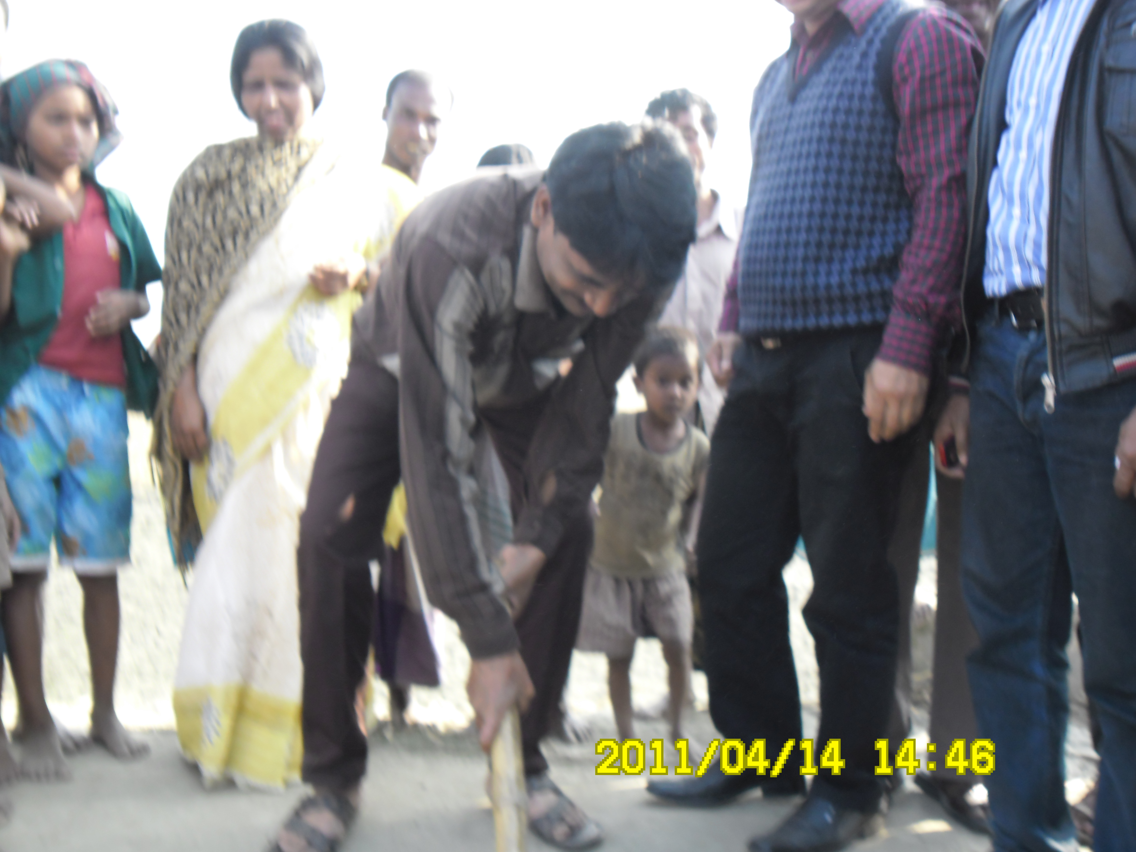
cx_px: 568
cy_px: 426
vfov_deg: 38.7
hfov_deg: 50.1
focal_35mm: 37
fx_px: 1214
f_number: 4
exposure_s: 1/72
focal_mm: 6.6
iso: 100
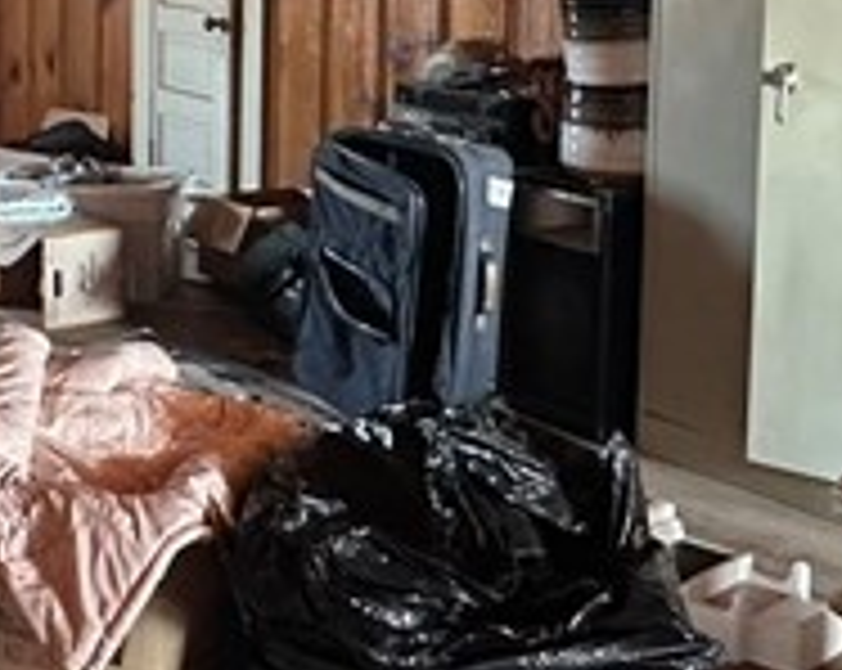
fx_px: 1866
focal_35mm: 75
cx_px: 50
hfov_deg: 24.5
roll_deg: -0.6
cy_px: 31
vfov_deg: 19.9
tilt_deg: -5.1
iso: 800
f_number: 2.2
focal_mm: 2.22
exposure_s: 1/60
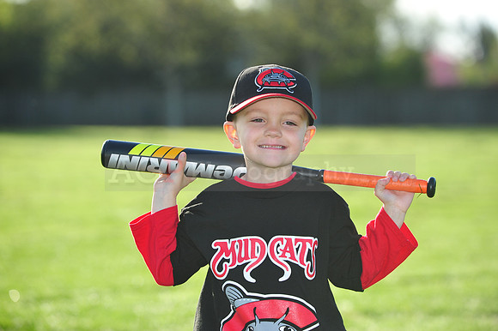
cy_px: 166
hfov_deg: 13.3
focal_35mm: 155
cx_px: 249
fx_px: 2143
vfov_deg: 8.8
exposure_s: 1/1000
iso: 400
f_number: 5
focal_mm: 155
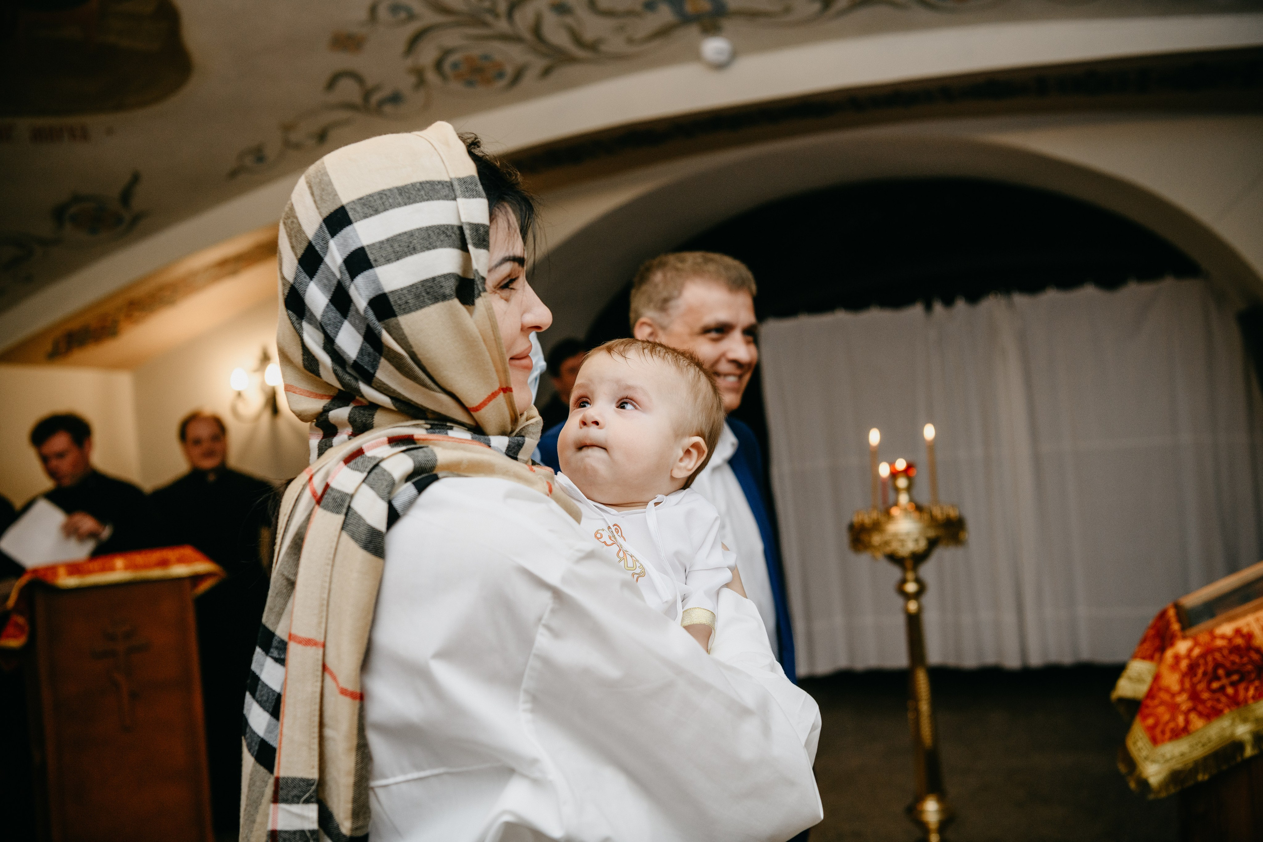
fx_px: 1473
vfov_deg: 31.9
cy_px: 421
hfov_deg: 46.4
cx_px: 632
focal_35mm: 42
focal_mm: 42
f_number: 3.5
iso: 500
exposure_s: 1/160
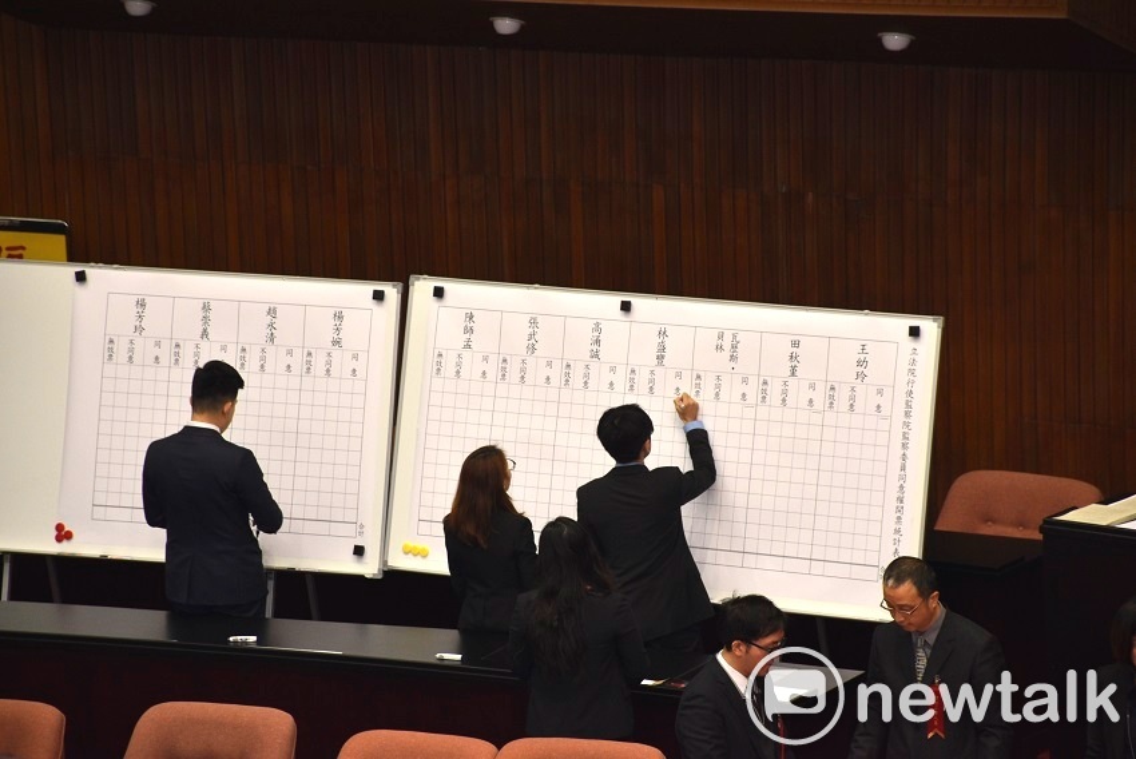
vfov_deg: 6.6
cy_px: 380
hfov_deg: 9.8
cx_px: 568
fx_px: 6631
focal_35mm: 210
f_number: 5.6
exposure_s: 1/60
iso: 800
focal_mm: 140
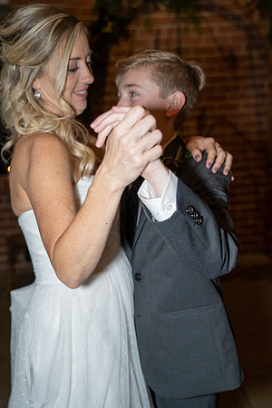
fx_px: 442
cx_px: 136
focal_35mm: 39
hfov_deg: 34.2
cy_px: 204
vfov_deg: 49.6
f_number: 2.8
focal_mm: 39
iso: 2000
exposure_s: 1/125
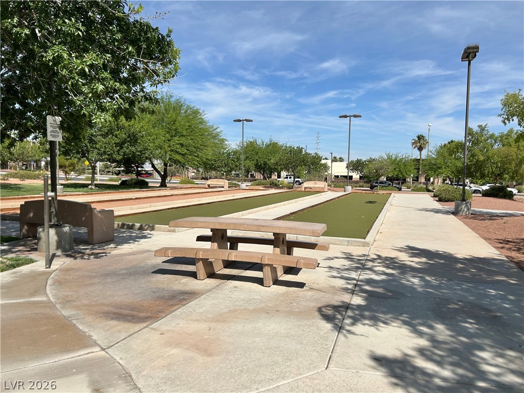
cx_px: 262
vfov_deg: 53.1
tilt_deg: -3.7
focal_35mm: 26
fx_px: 394
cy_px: 196
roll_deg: -0.2
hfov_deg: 67.3
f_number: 1.5
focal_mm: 5.7
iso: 50
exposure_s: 1/6579
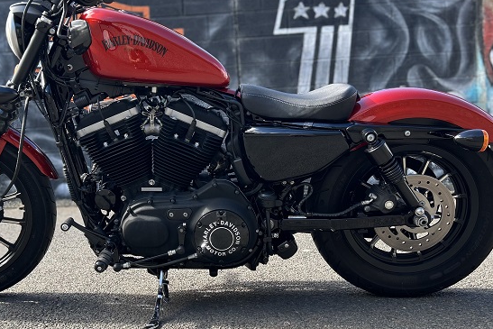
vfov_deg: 33.4
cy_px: 161
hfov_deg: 48.0
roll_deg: +3.4
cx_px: 187
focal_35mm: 40
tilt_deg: -1.5
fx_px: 548
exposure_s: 1/439
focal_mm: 5.7
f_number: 1.5
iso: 50
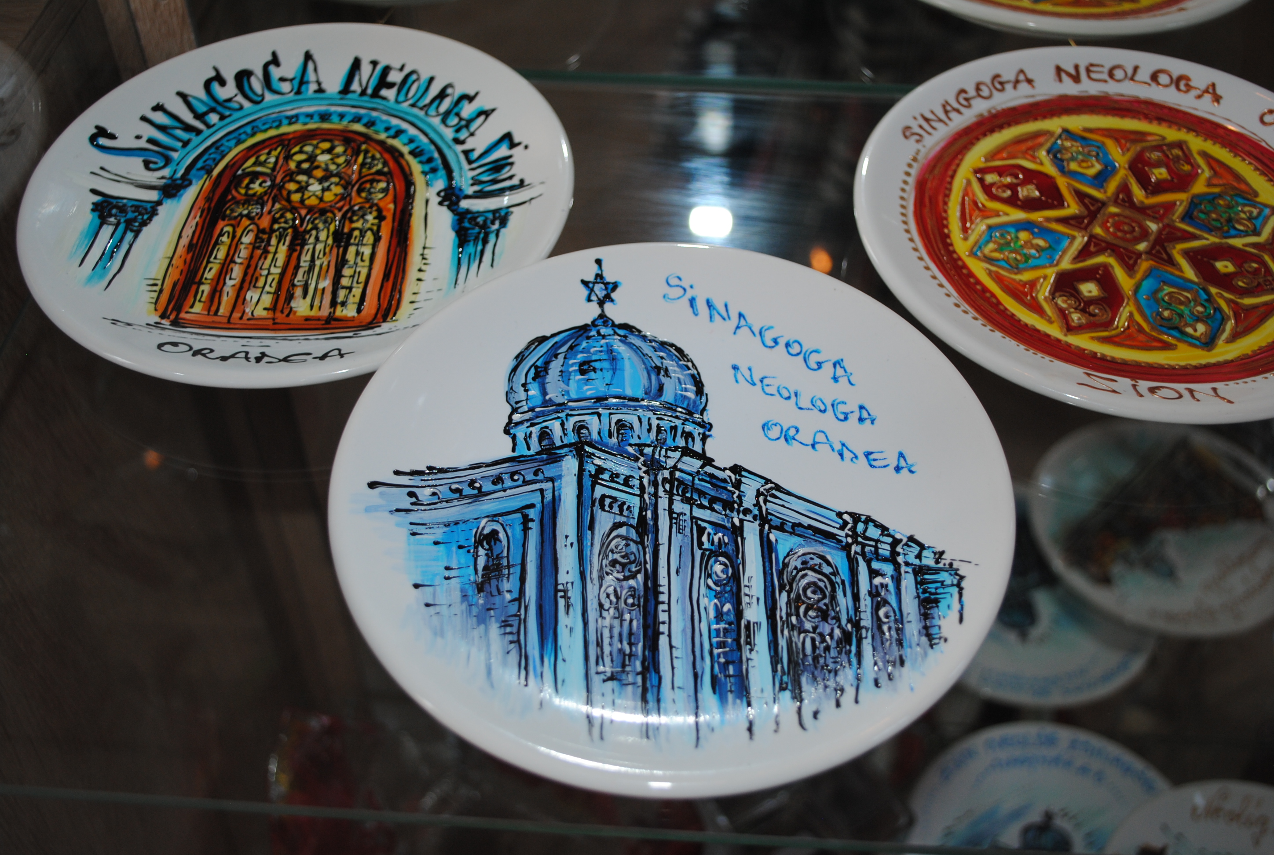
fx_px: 1383
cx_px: 637
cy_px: 428
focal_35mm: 39
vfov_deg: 34.4
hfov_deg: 49.5
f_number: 4.2
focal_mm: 26
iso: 200
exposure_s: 1/60
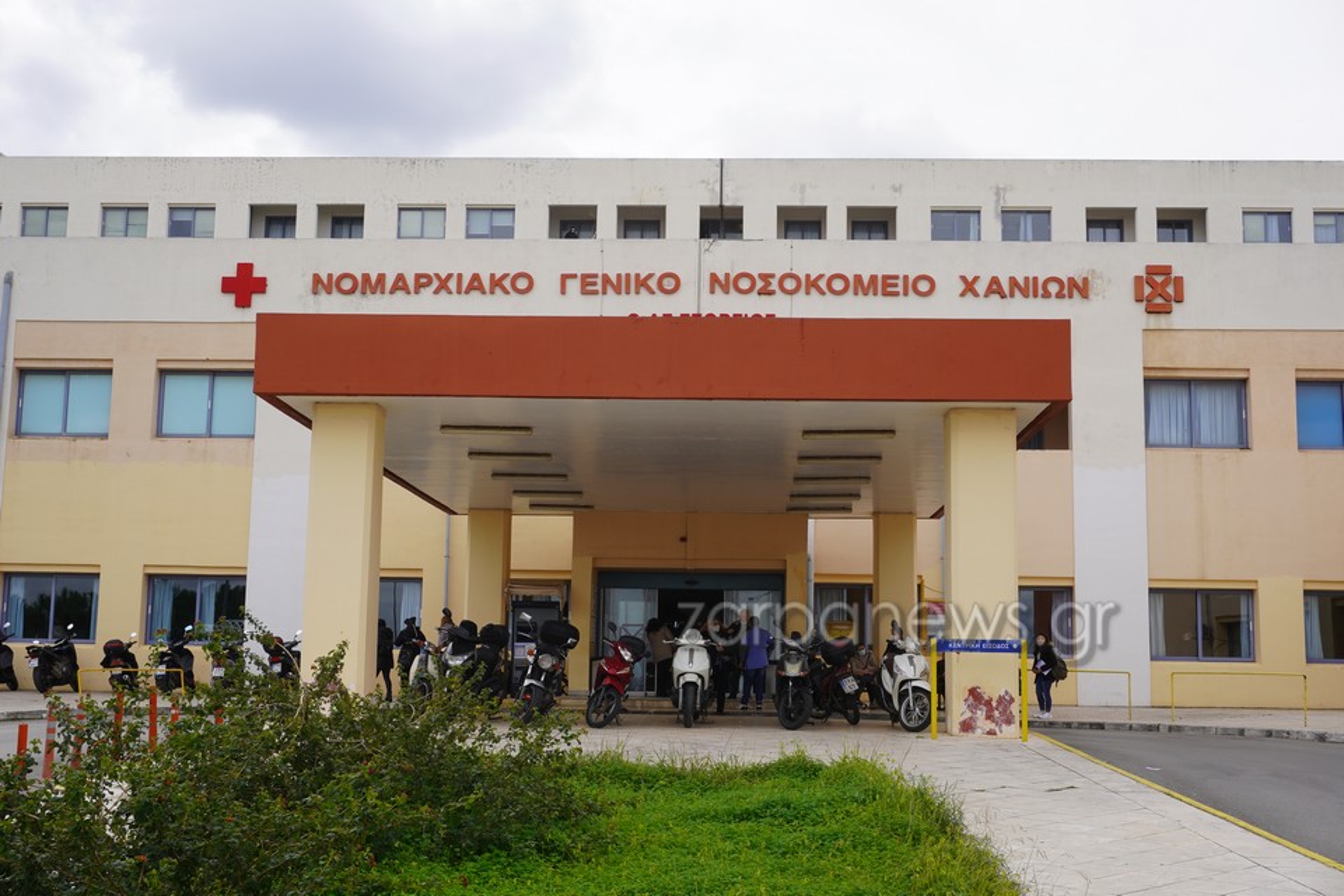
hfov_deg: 45.0
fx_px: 1624
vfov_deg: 30.8
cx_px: 672
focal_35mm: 44
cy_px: 448
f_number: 10
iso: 100
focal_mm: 29
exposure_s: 1/125
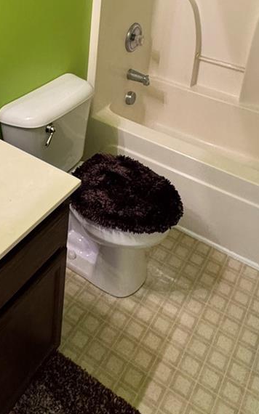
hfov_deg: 31.9
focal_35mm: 40
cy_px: -1
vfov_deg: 42.5
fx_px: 452
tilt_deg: -15.3
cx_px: 111
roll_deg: -4.5
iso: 320
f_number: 2.2
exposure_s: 1/60
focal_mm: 2.22
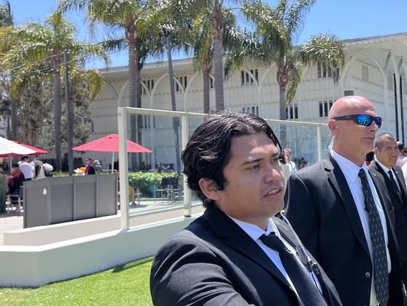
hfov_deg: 38.6
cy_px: 133
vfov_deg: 30.9
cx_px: 337
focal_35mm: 47
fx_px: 553
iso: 50
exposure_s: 1/1808
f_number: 1.5
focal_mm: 5.7
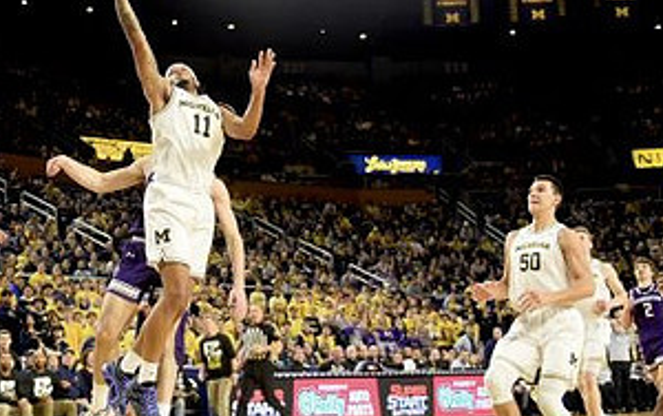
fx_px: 1212
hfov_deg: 30.0
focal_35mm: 67
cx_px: 146
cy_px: 179
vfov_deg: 19.4
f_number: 2.8
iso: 2000
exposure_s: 1/1000
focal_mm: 34
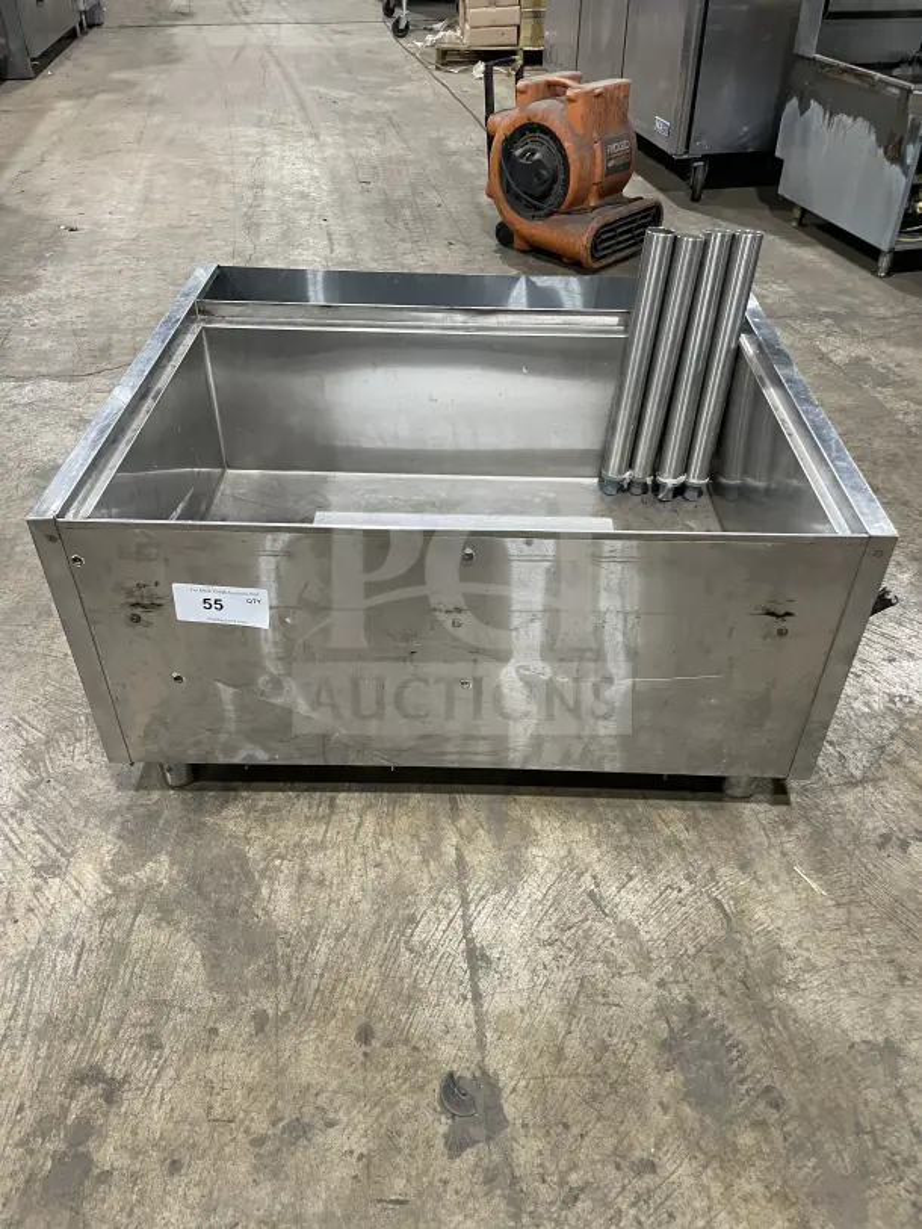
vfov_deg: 67.3
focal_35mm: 26
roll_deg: +1.1
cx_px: 461
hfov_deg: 53.1
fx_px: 923
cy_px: 614
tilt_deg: -38.1
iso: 160
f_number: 1.6
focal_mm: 4.2
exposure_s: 1/60
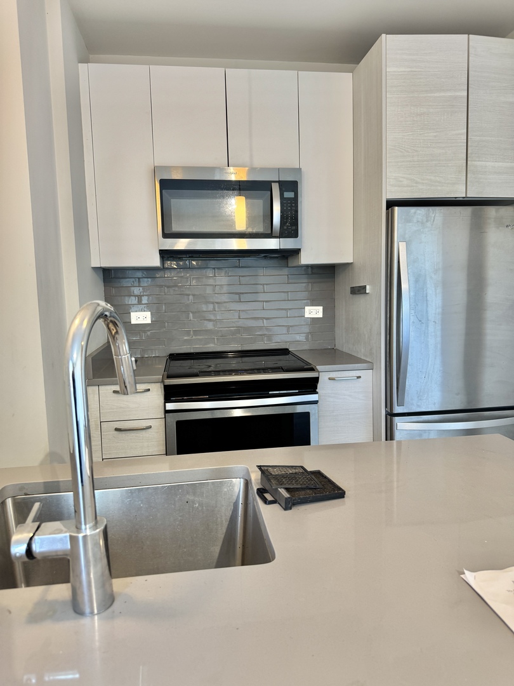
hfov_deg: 56.8
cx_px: 257
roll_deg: +2.0
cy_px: 343
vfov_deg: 71.6
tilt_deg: -6.1
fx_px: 475
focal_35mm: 24
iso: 100
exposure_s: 1/60
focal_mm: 6.76
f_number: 1.78
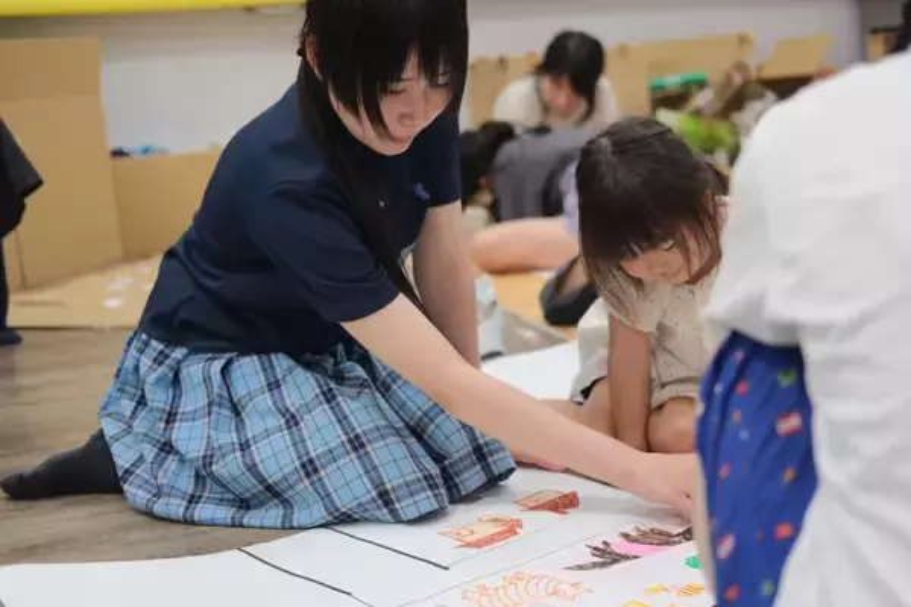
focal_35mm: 53
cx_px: 456
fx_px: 1341
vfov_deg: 25.5
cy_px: 304
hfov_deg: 37.5
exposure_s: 1/500
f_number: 2.2
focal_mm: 35
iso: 1600
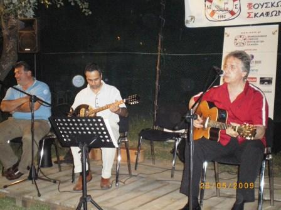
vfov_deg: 30.3
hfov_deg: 39.7
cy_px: 105
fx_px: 390
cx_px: 140
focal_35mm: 48
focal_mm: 8.4
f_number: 3.7
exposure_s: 1/50
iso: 800
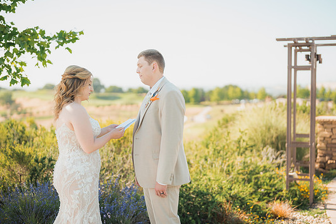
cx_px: 168
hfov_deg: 36.9
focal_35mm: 54
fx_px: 504
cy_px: 115
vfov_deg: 25.1
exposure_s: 1/1250
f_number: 1.4
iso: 50
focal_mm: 50
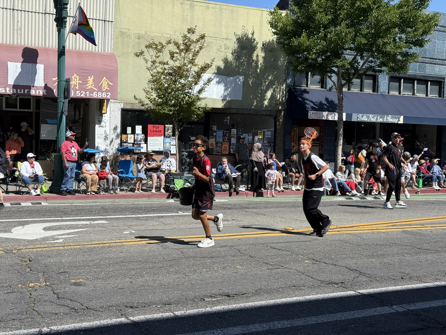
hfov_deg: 39.7
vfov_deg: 30.3
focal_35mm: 48
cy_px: 168
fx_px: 618
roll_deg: -1.7
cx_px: 223
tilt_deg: -2.5
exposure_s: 1/3534
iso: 64
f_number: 1.78
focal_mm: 6.76
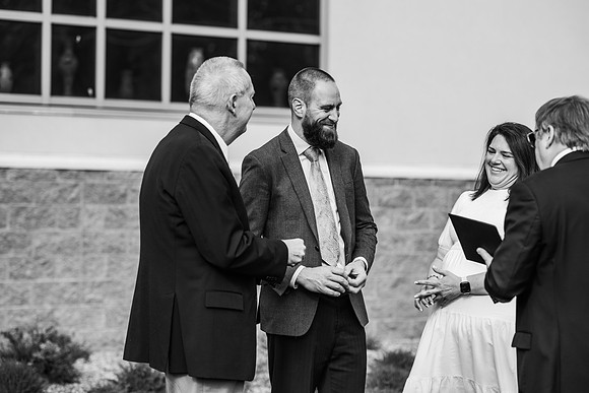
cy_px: 196
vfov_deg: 16.1
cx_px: 294
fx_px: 1391
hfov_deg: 23.9
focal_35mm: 85
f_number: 2.8
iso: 200
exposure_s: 1/1600
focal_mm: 85
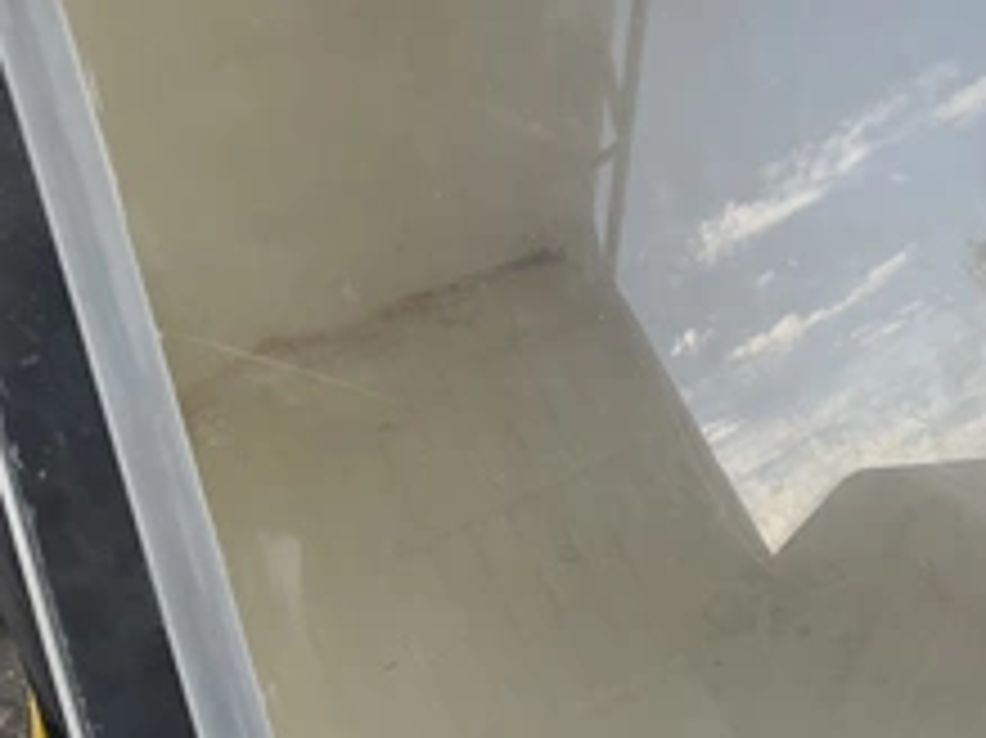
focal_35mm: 53
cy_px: 135
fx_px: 1509
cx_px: 504
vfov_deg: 26.9
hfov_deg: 36.2
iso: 25
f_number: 1.8
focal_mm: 3
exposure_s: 1/292
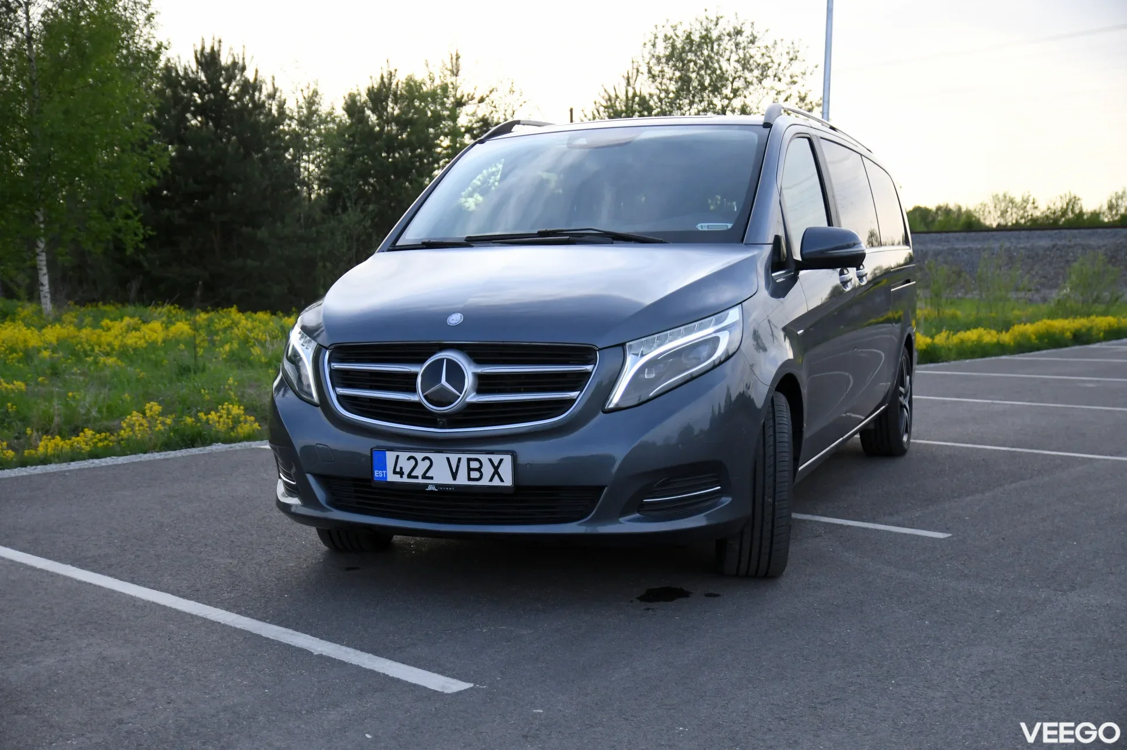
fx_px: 1314
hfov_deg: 46.4
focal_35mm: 42
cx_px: 564
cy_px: 375
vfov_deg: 31.9
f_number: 2.8
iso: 1000
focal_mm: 28
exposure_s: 1/8000
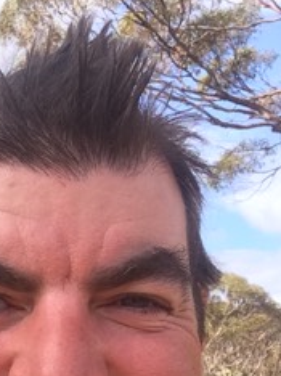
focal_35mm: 69
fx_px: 748
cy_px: 337
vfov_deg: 27.2
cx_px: 58
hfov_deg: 21.0
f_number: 2.4
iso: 50
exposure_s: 1/439
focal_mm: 2.15
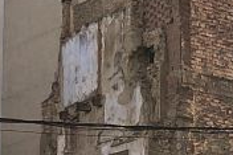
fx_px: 931
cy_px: 227
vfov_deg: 9.3
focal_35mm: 144
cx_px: 291
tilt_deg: +5.7
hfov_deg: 13.8
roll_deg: +1.1
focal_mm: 3.99
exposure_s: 1/852
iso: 20
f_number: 1.8
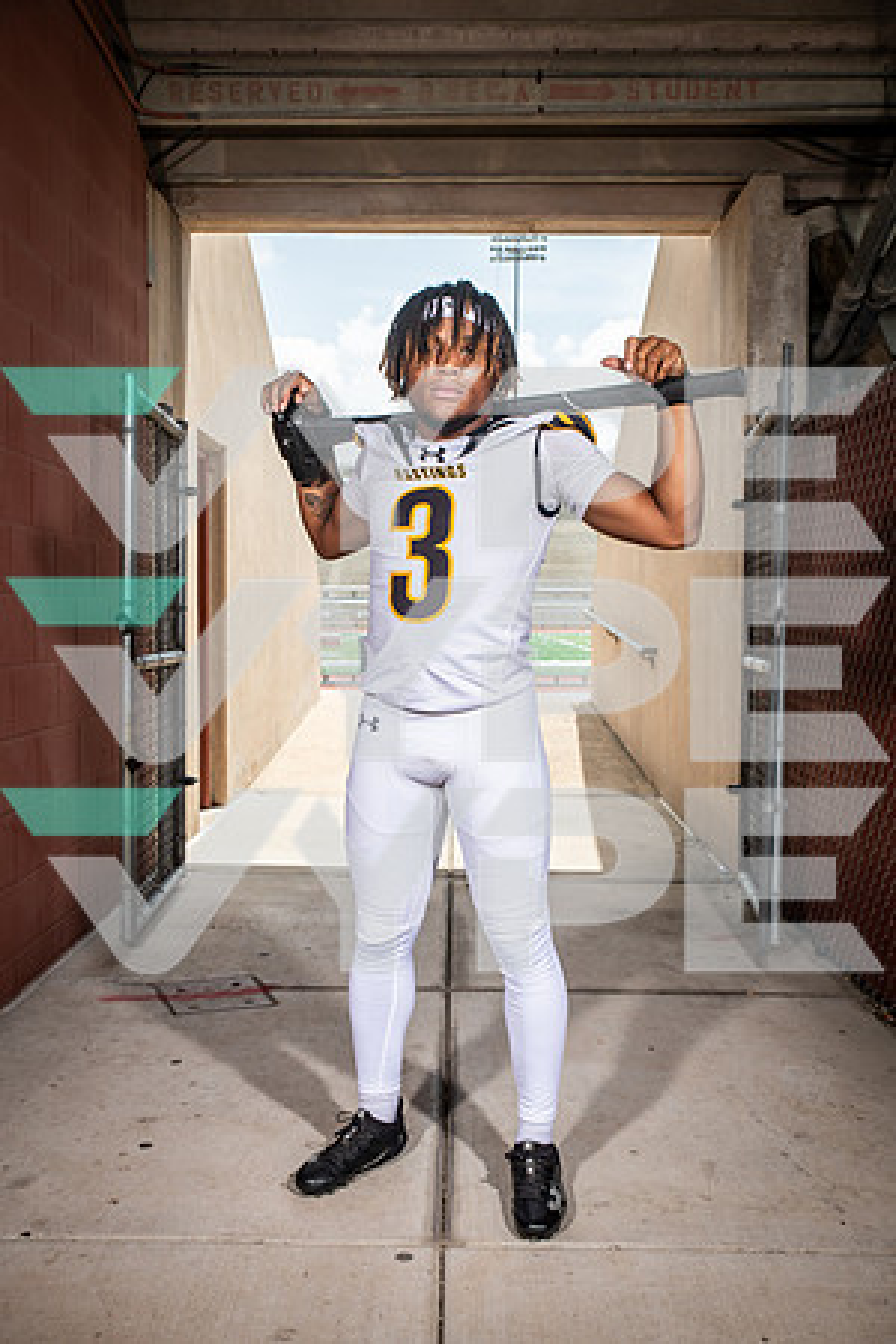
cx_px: 448
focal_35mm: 35
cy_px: 672
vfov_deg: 54.4
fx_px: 1307
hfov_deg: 37.9
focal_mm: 35
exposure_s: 1/400
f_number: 7.1
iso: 160
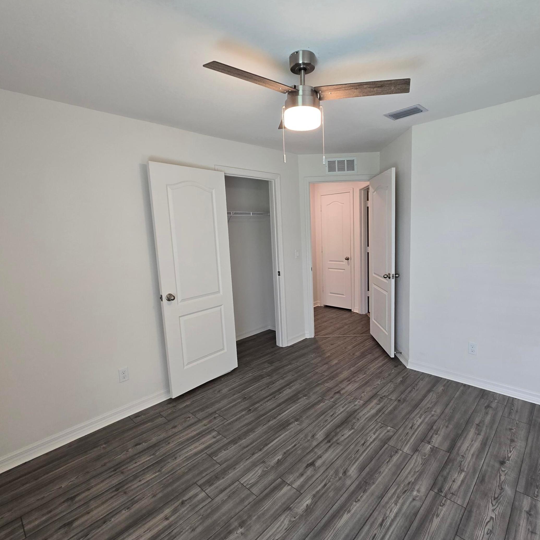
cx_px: 301
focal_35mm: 16
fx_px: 282
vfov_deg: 87.4
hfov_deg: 87.1
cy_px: 272
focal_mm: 2.2
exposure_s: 1/60
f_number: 2.2
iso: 125
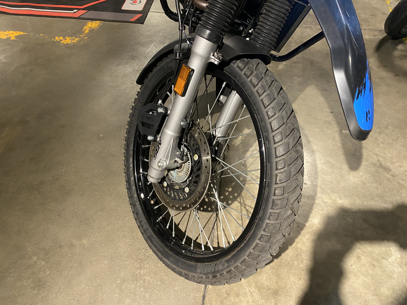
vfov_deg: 53.1
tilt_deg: -50.3
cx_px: 204
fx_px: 306
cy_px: 152
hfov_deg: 67.3
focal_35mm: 26
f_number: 1.8
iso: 320
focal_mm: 4.25
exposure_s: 1/50
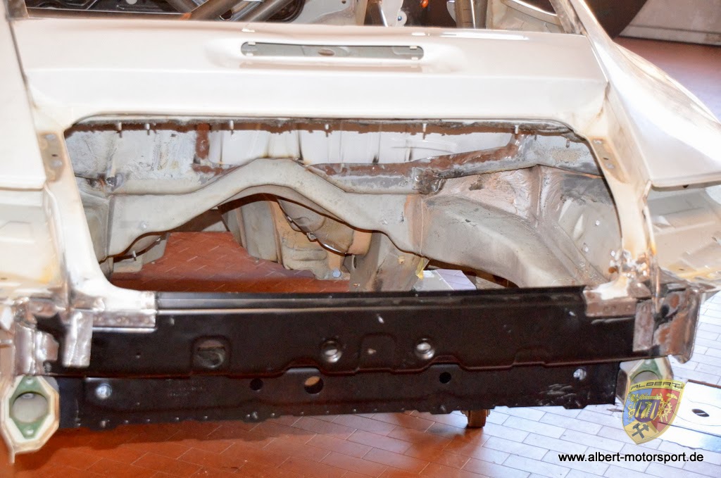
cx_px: 360
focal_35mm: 69
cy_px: 239
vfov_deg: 19.7
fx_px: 1380
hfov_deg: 29.3
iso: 3200
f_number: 4.5
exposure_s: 1/60
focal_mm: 46
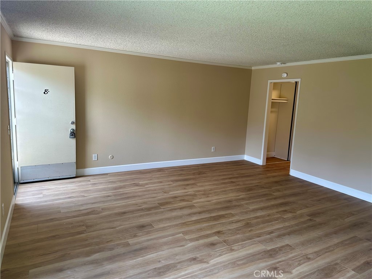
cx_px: 186
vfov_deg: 56.8
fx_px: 258
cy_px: 140
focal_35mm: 24
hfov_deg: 71.6
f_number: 1.78
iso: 64
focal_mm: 6.86
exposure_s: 1/120
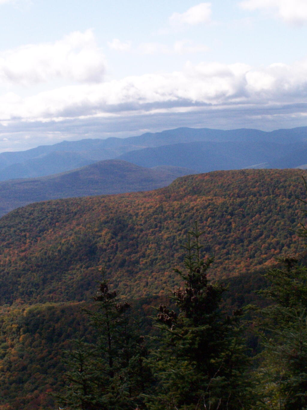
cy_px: 205
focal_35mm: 69
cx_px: 154
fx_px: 816
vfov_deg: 28.2
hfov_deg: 21.3
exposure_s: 1/1600
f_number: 6.3
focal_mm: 11.5
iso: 400
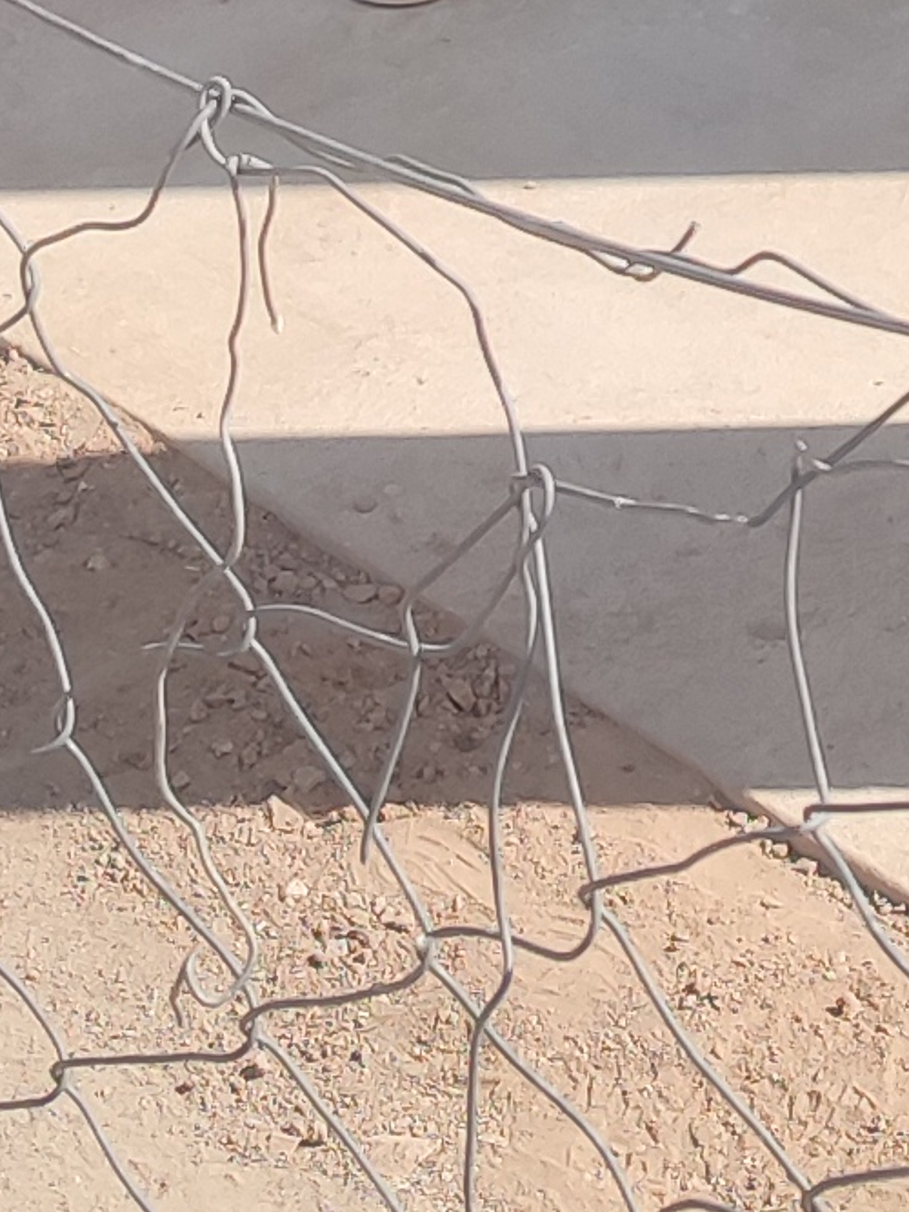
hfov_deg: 9.8
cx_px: 934
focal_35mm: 150
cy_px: -1408
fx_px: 5254
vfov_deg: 11.5
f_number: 1.9
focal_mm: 6.04
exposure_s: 1/604
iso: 50
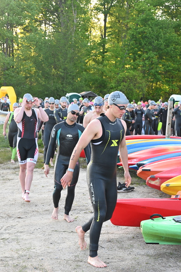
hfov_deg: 23.0
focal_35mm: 59
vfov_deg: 33.9
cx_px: 92
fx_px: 445
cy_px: 135
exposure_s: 1/320
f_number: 9
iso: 2000
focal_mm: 58
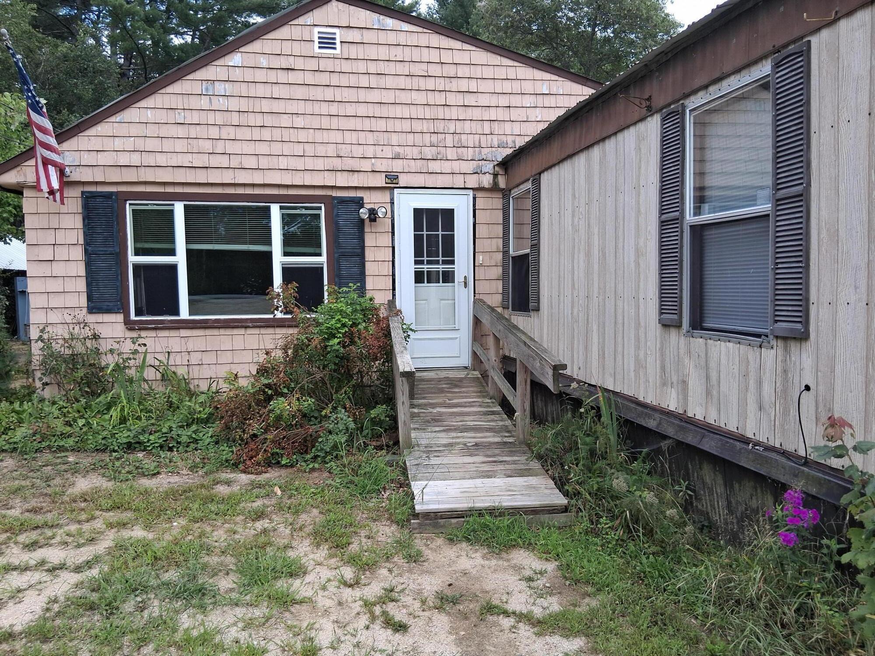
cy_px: 328
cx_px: 438
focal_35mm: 26
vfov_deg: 53.1
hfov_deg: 67.3
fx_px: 657
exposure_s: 1/120
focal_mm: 3.98
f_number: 1.8
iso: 25
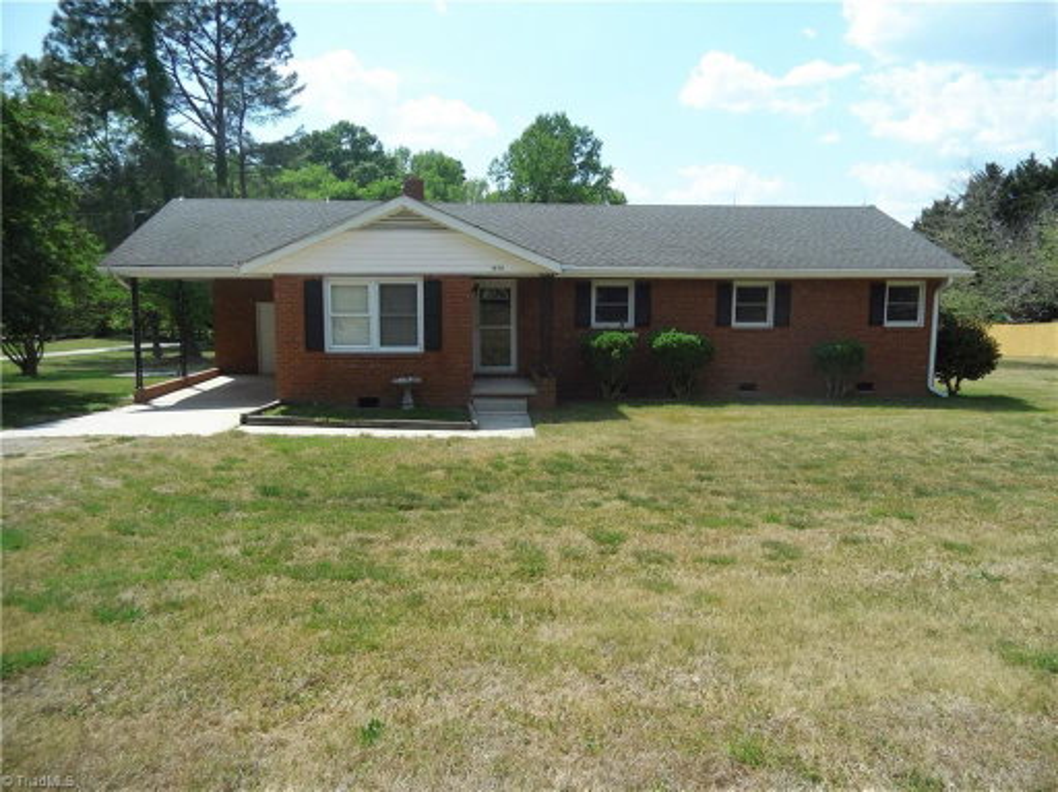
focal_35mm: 25
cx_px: 529
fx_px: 763
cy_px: 396
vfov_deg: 54.8
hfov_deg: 69.4
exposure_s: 1/1000
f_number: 3.5
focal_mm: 4.5
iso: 100
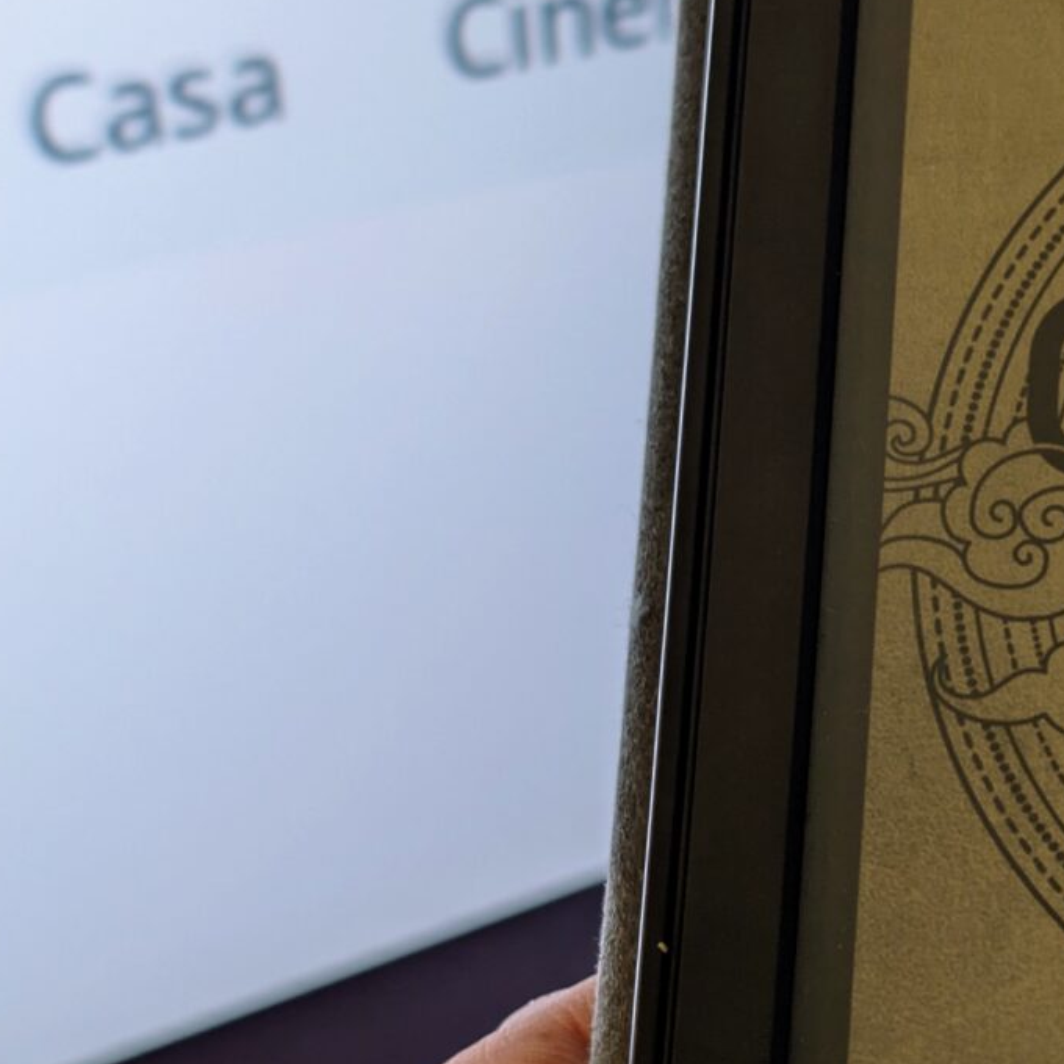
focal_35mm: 80
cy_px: 610
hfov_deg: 21.3
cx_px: 909
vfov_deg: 21.6
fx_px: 2782
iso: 101
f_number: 1.68
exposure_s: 1/40
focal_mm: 6.9
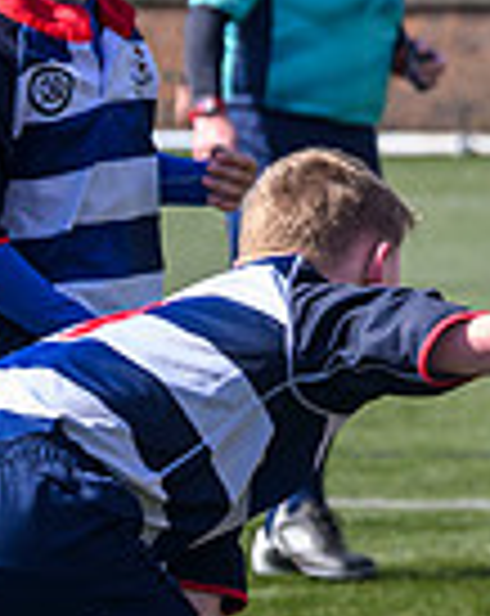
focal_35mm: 592
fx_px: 10768
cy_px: 383
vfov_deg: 3.3
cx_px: 1241
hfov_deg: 2.6
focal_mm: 115
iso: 500
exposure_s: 1/2000
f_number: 4
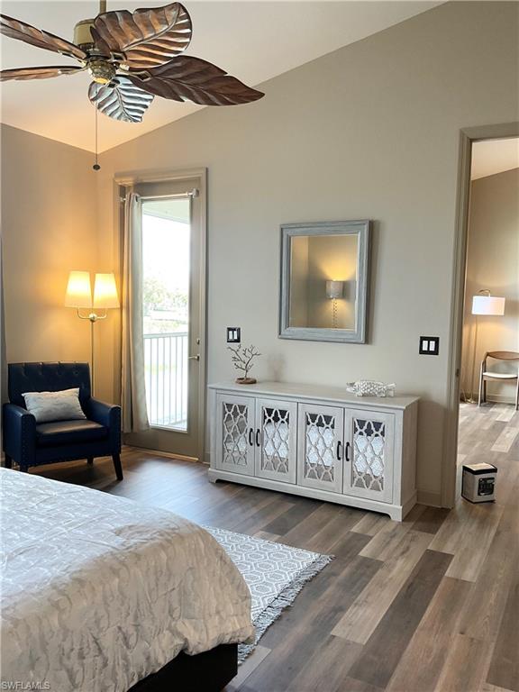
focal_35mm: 29
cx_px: 260
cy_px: 346
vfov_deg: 61.7
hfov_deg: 48.2
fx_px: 580
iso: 64
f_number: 1.8
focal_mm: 3
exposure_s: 1/60
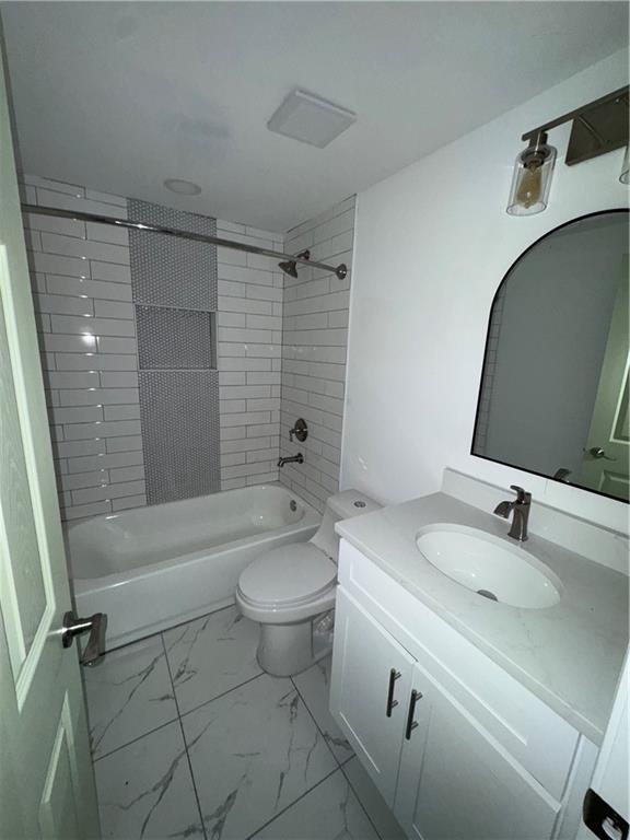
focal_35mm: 14
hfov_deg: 85.7
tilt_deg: -12.0
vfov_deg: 102.1
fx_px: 340
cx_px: 315
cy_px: 420
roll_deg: -2.3
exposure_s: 1/30
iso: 125
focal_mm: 2.22
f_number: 2.2
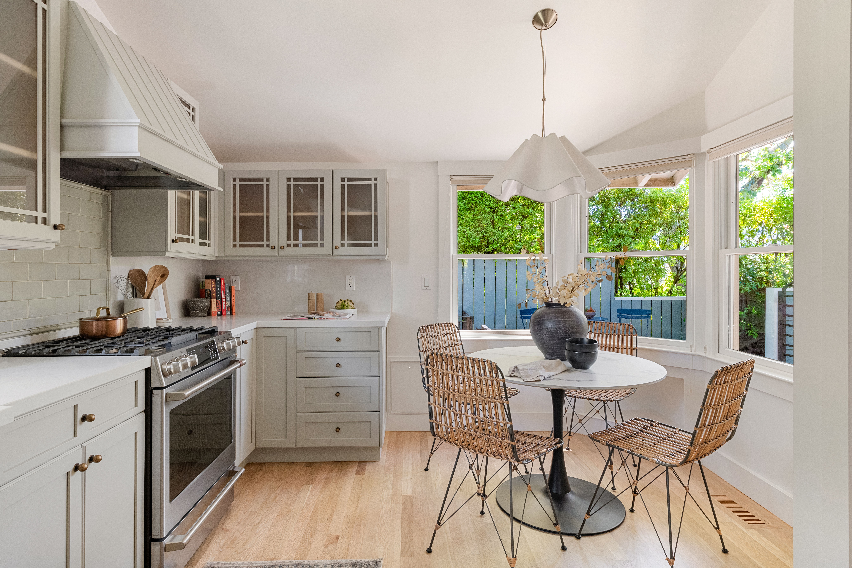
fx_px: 473
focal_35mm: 20
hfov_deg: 84.0
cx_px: 426
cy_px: 284
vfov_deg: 61.9
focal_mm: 20
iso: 1000
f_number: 9
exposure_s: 1/13
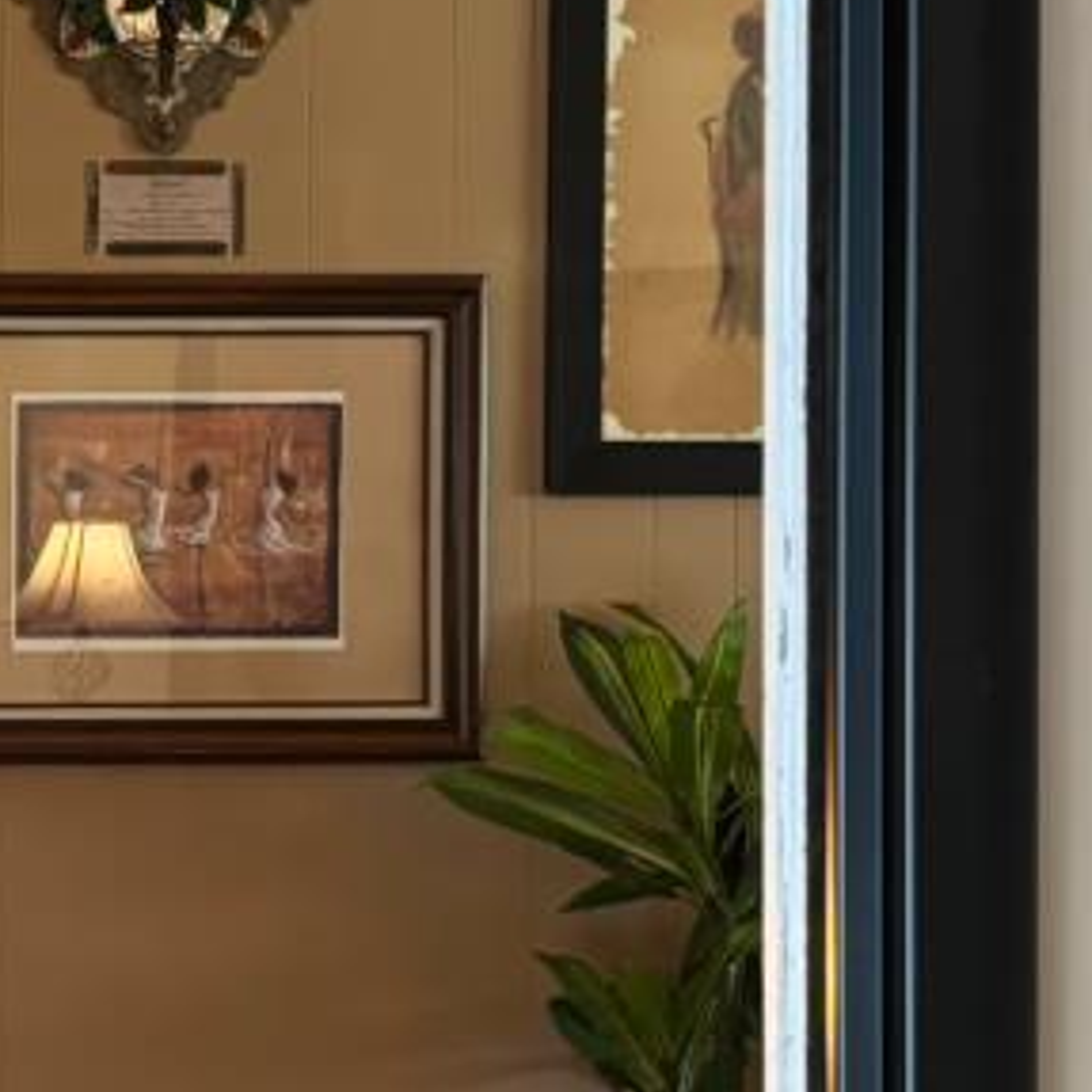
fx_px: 4283
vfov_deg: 14.5
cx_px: -472
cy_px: 618
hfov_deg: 13.8
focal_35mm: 120
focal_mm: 5.96
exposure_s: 1/60
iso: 250
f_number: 1.6
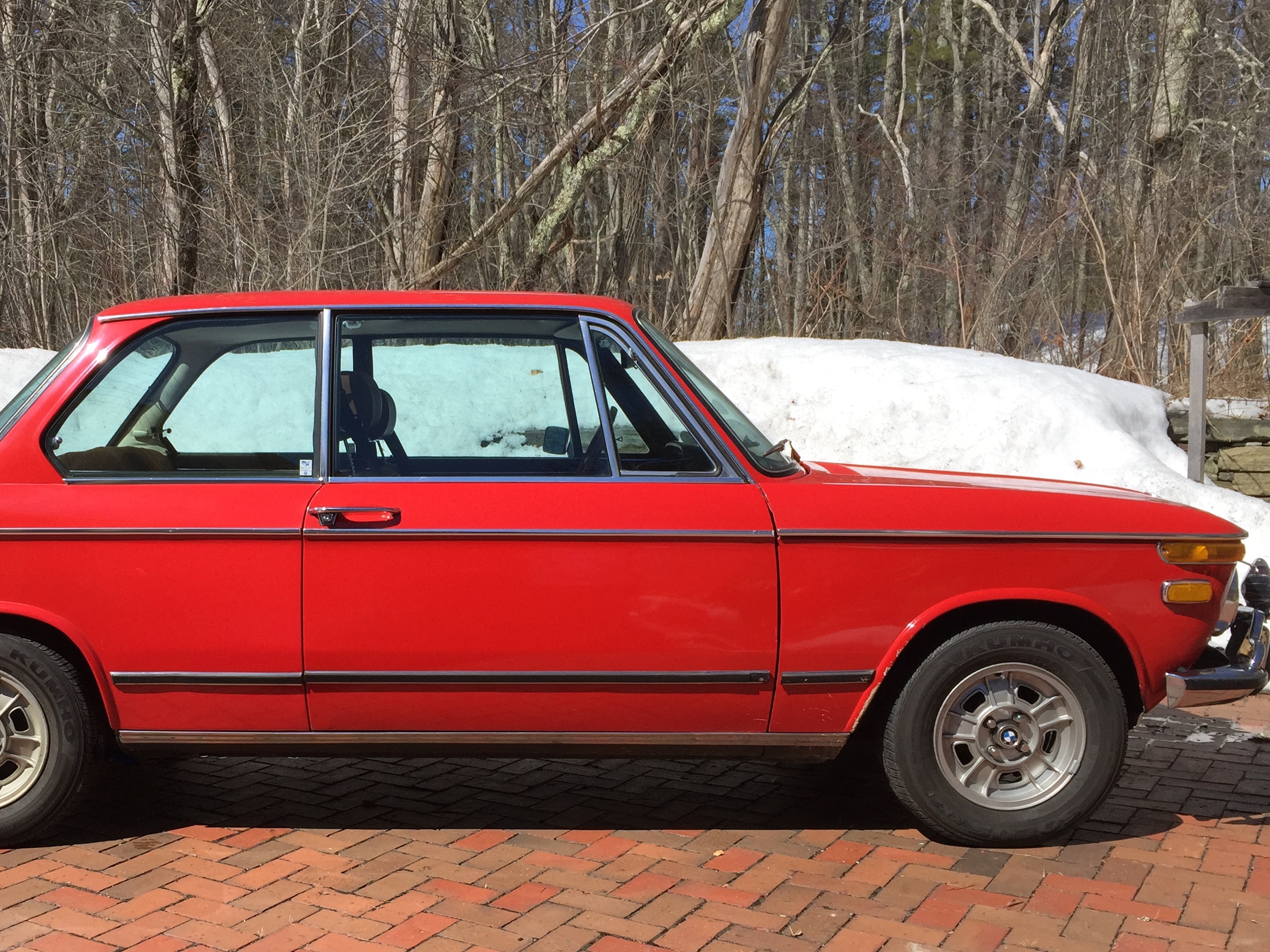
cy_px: 581
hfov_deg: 47.3
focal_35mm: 39
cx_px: 459
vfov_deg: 36.7
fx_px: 1431
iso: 32
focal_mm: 4.15
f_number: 2.2
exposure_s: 1/2475
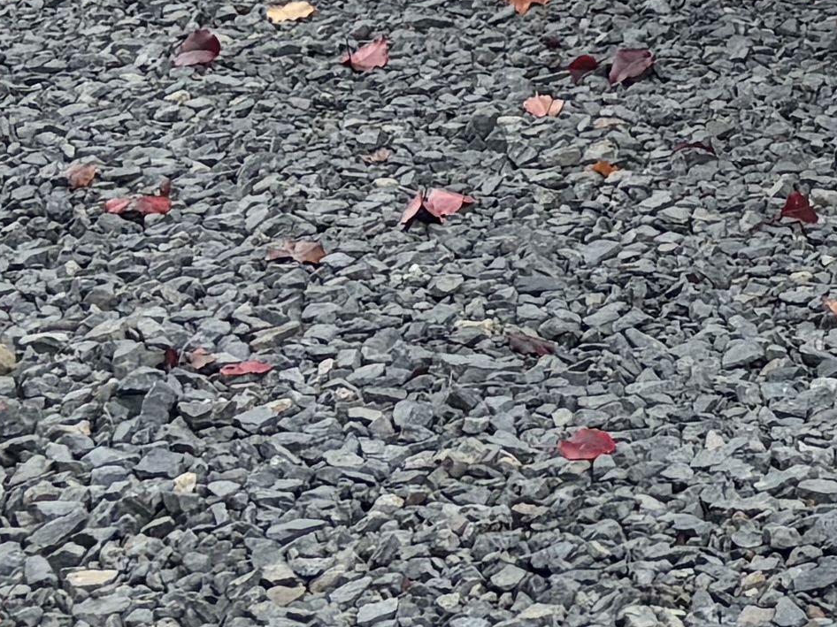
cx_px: 1488
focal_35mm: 157
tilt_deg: +1.1
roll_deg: -0.1
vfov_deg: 8.3
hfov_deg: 11.7
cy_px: -1100
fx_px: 3795
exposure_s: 1/1418
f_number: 1.6
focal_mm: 5.96
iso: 50
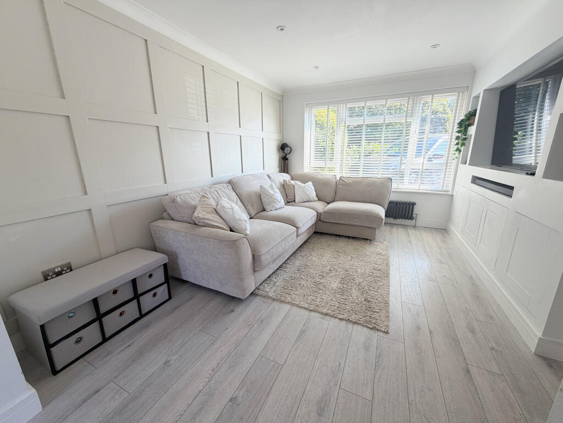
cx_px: 282
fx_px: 228
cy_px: 212
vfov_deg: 85.7
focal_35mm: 14
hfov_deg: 102.1
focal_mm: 2.22
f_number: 2.2
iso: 64
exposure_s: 1/121
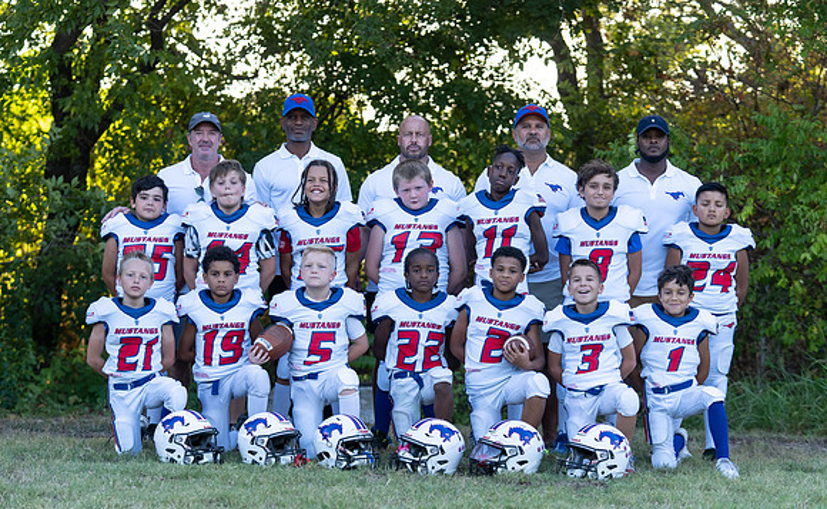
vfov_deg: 11.6
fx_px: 2513
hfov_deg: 18.7
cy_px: 333
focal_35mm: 112
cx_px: 387
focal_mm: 86
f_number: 3.5
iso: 250
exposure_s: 1/320
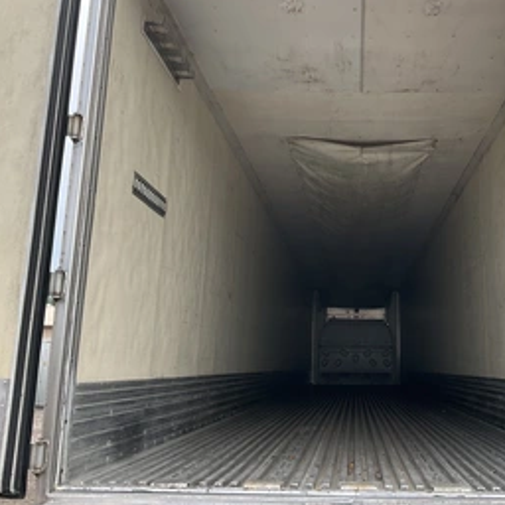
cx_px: 353
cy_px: 223
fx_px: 660
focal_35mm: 40
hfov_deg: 41.1
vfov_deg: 41.8
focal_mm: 3
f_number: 1.8
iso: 32
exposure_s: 1/122
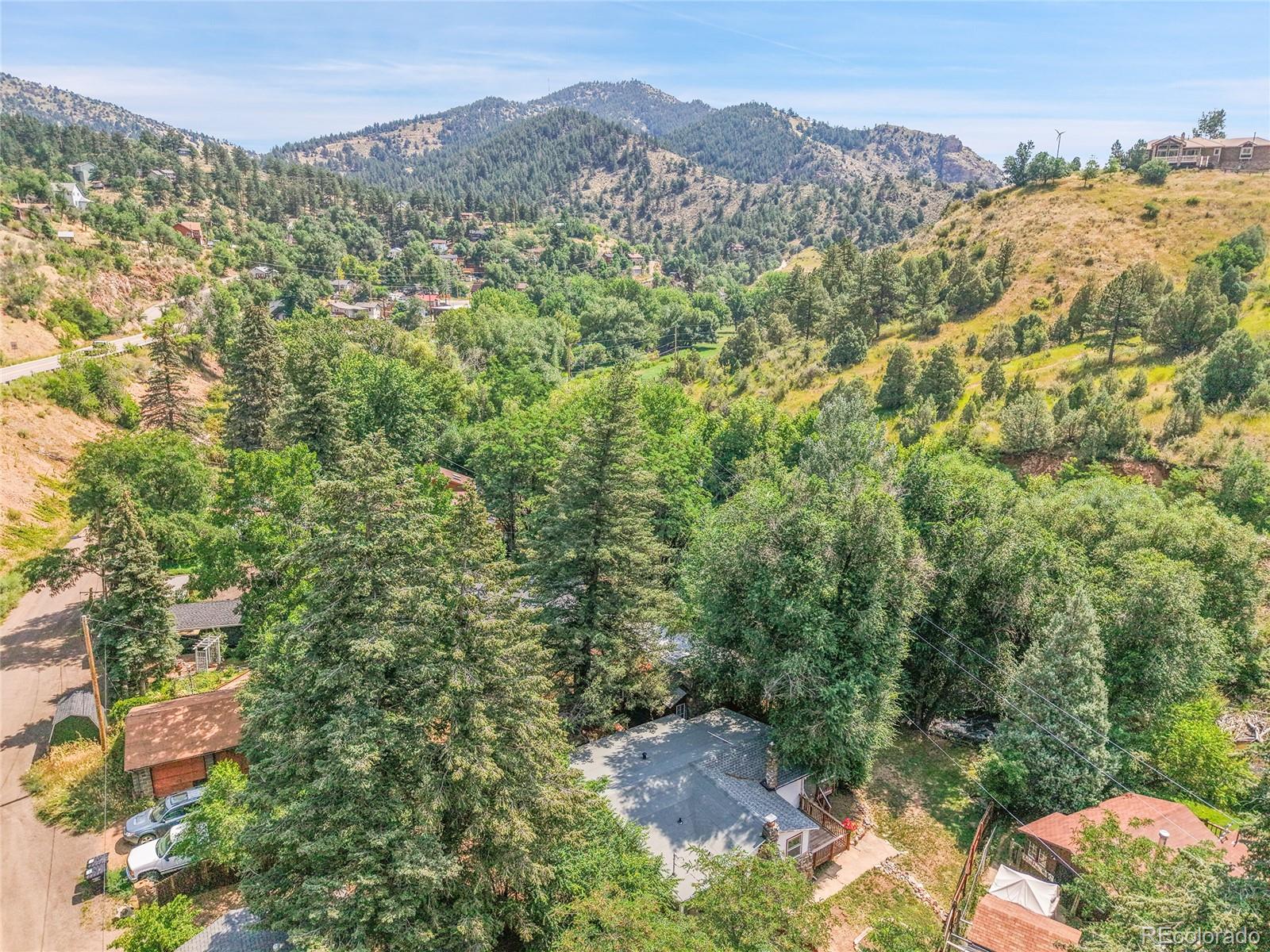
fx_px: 881
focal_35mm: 24
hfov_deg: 71.6
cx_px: 635
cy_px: 476
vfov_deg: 56.8
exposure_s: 1/8000
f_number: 1.8
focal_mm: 8.67
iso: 250
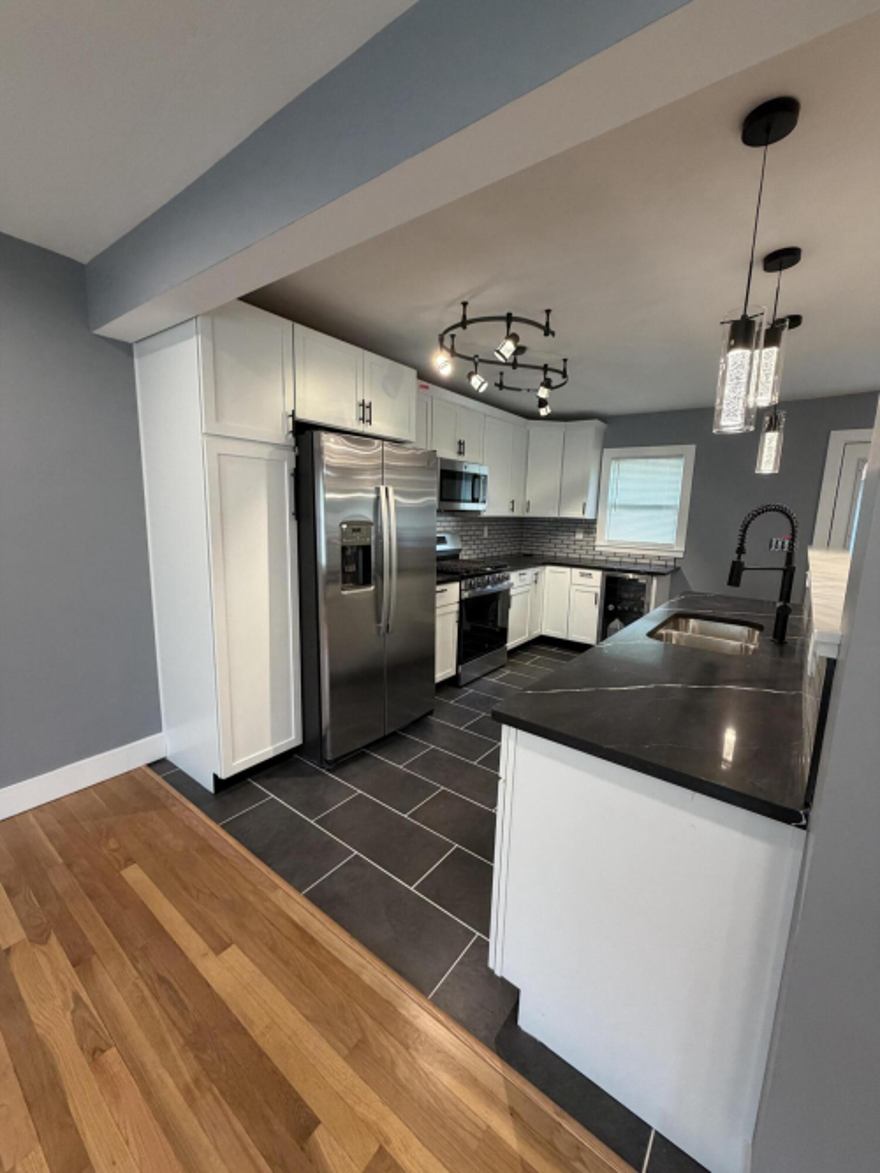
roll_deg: -2.2
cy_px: 586
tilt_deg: -9.6
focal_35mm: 14
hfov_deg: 85.7
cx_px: 440
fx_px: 475
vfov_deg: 102.1
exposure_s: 1/120
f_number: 2.2
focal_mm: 2.22
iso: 320
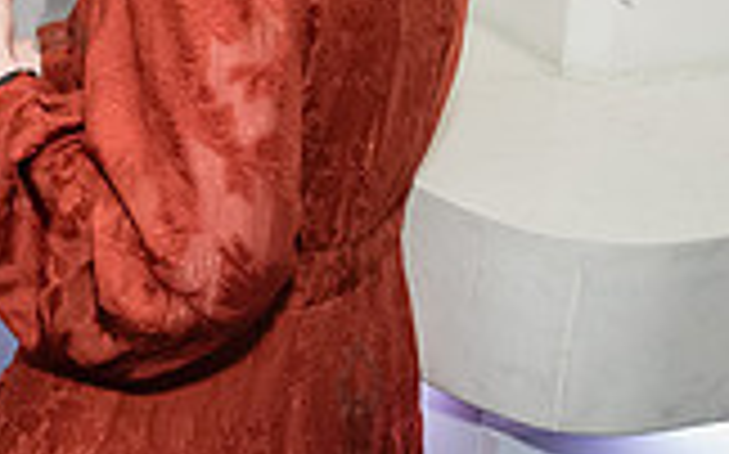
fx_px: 2382
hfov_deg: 16.0
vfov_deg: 10.6
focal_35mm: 120
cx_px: -358
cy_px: -191
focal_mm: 28
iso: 5000
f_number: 4.5
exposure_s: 1/160
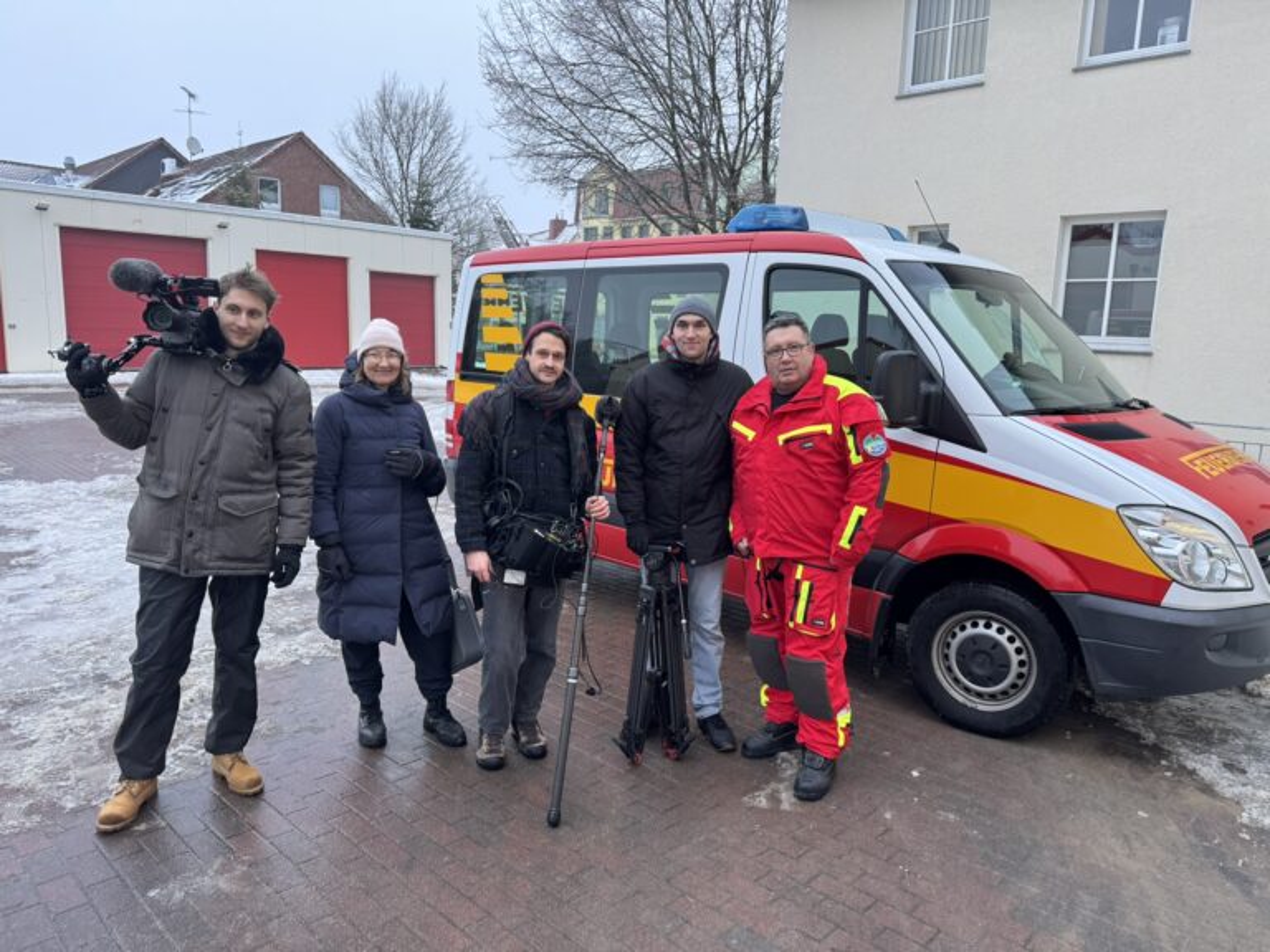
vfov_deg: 56.8
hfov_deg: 71.6
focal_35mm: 24
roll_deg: -0.9
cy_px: 476
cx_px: 635
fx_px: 881
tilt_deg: -8.0
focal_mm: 6.76
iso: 200
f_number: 1.78
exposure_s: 1/75
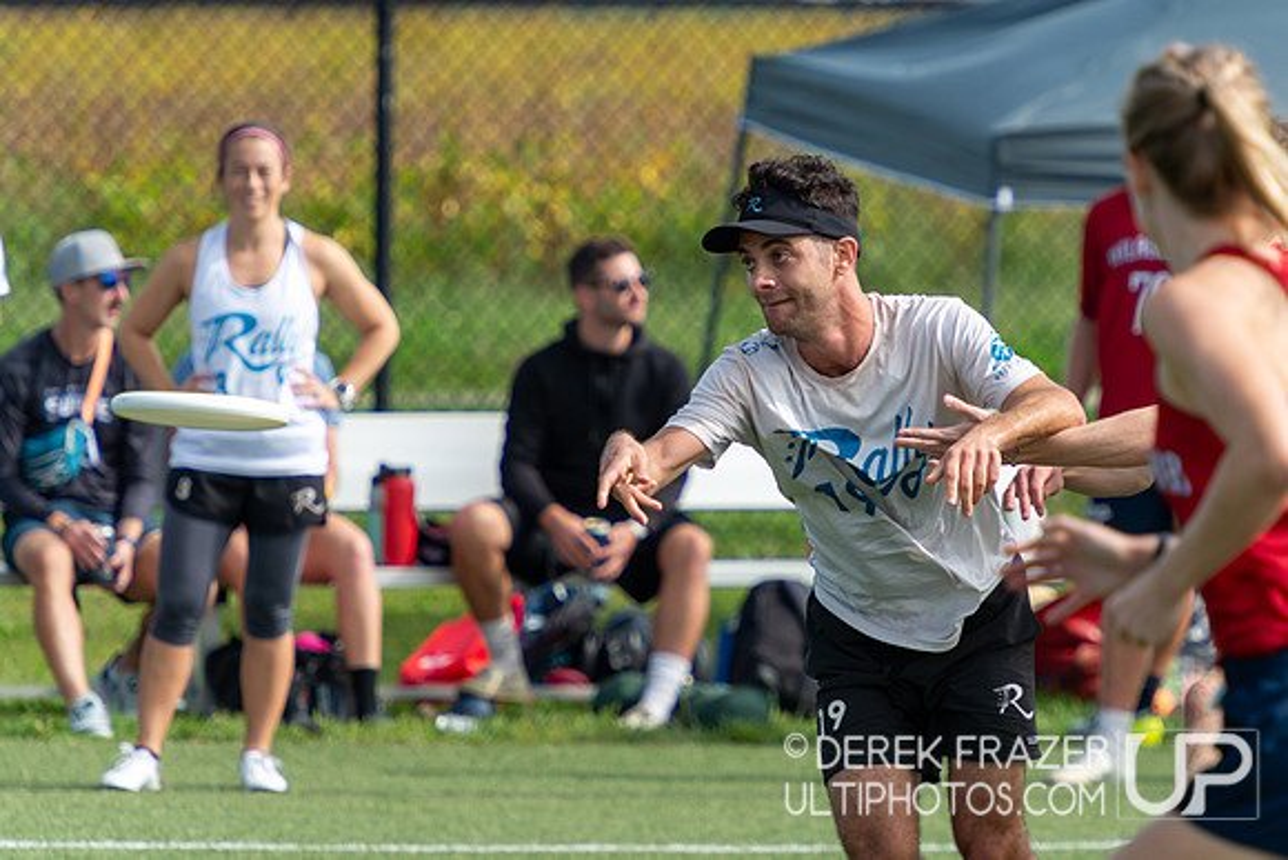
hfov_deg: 4.6
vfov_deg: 3.1
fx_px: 16050
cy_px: 345
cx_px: 751
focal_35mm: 449
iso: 450
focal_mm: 340
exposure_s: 1/2000
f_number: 5.6
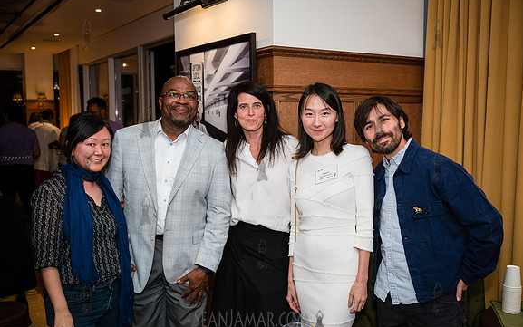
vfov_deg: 34.5
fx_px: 528
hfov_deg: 52.7
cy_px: 165
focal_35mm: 37
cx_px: 267
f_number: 4.5
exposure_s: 1/250
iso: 5000
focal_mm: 35
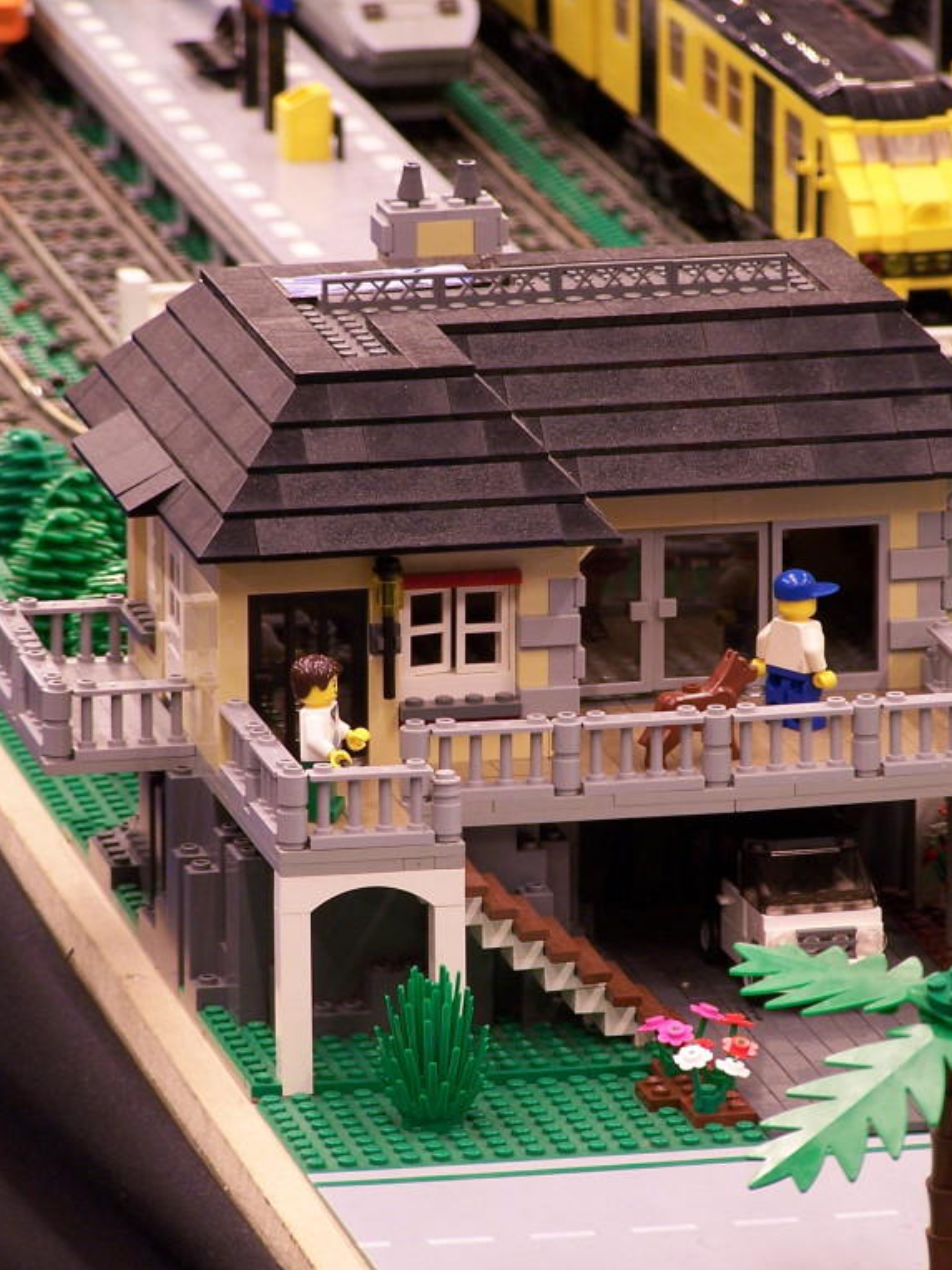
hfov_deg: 5.1
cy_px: 637
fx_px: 10707
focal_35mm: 292
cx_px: 567
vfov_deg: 6.8
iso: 80
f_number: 3.2
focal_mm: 36.2
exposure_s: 1/2
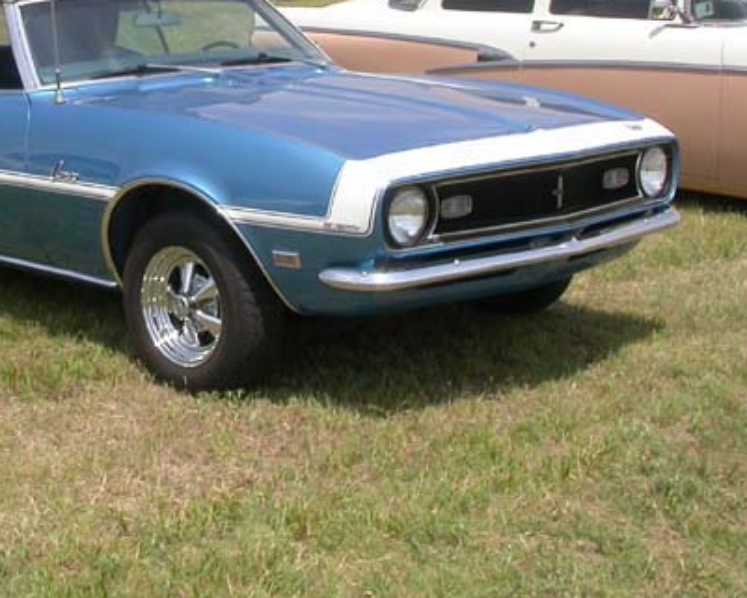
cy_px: 116
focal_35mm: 74
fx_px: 1636
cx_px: 78
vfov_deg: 20.5
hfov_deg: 25.0
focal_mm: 7.85
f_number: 7.5
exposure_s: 1/355
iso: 100
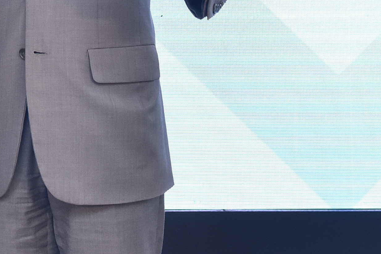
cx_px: -213
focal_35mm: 178
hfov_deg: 11.0
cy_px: -303
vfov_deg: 7.3
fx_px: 1884
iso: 1000
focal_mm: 40
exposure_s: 1/200
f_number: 5
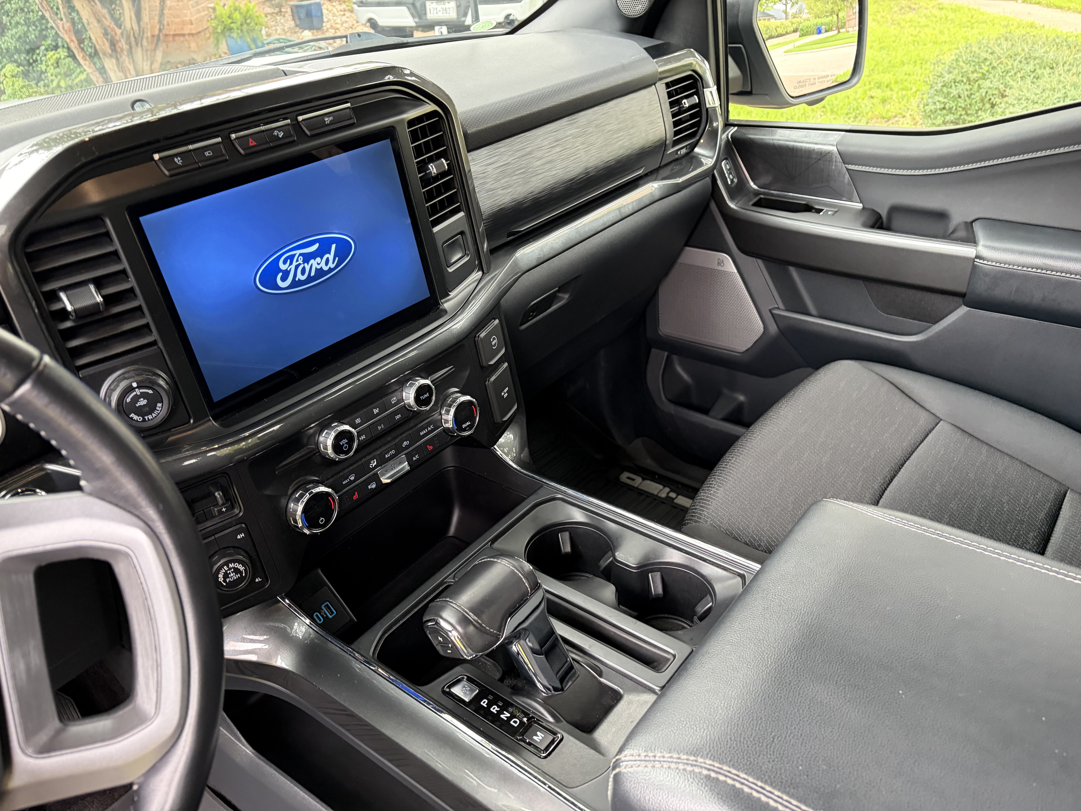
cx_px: 540
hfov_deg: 67.3
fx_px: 812
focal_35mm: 26
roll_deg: +2.6
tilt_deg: -30.4
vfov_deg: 53.1
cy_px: 406
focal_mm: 5.96
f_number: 1.6
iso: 250
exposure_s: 1/60
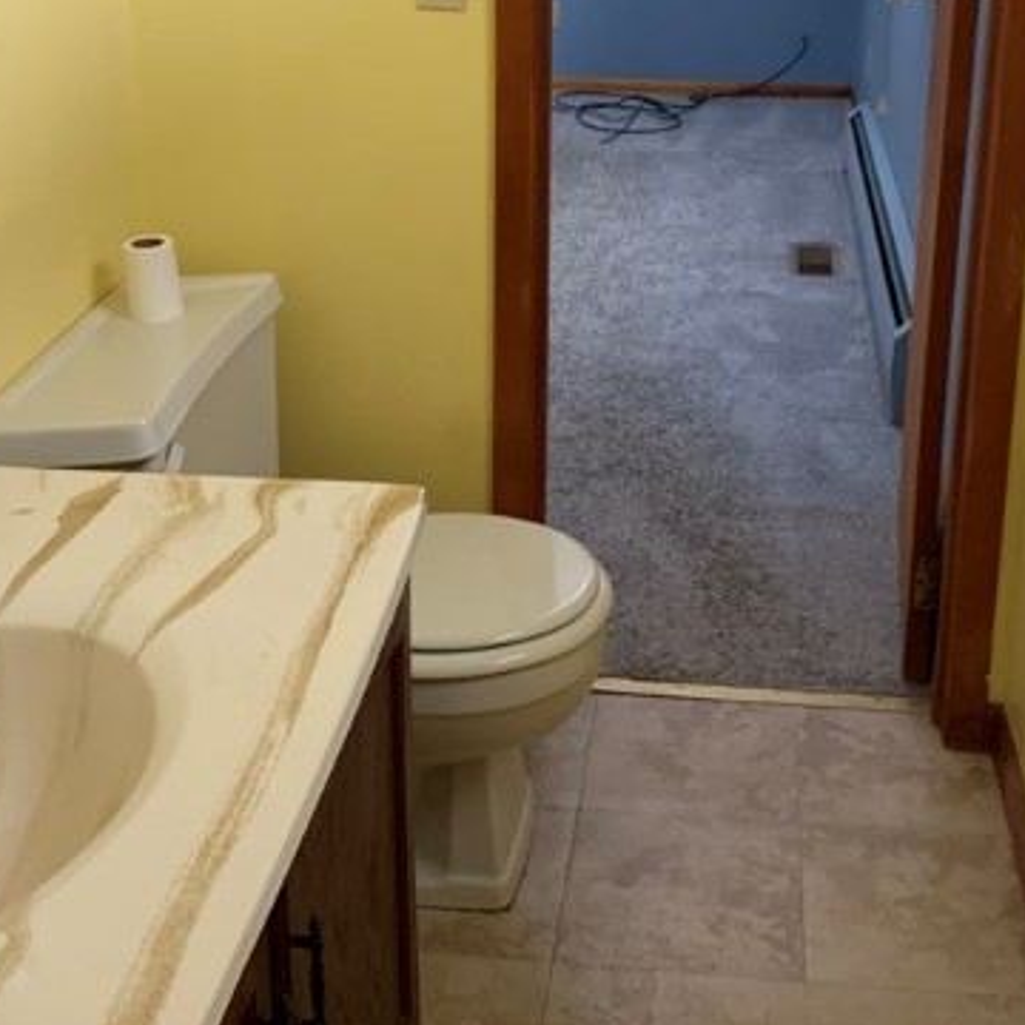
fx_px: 1642
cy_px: 219
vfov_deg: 33.8
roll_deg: -1.1
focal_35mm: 49
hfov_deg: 34.7
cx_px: 552
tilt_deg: -12.5
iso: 200
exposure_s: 1/60
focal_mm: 4.25
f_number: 1.8
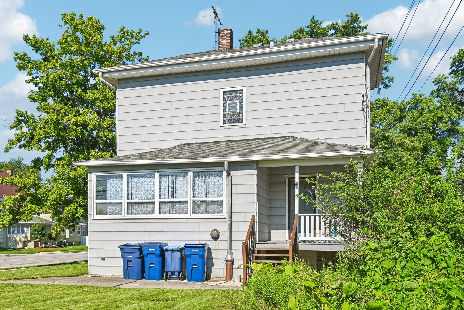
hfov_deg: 51.7
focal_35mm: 37
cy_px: 182
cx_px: 195
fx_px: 477
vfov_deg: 35.8
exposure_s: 1/400
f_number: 8
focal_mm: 20
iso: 100
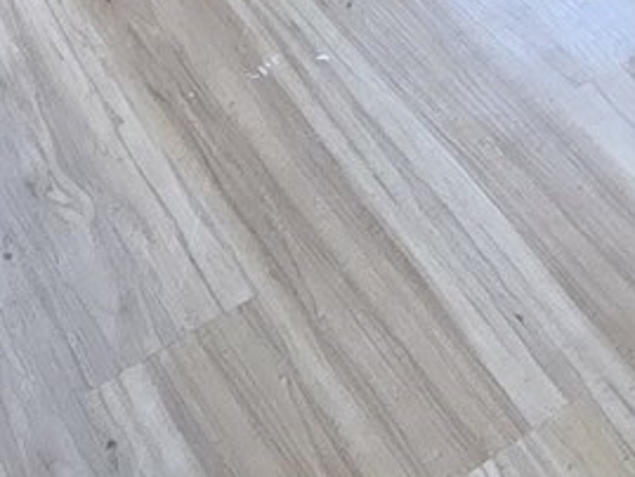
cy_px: -1051
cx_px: 845
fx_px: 1817
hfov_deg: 18.3
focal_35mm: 99
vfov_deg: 10.0
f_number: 2.2
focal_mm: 2.2
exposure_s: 1/60
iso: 640
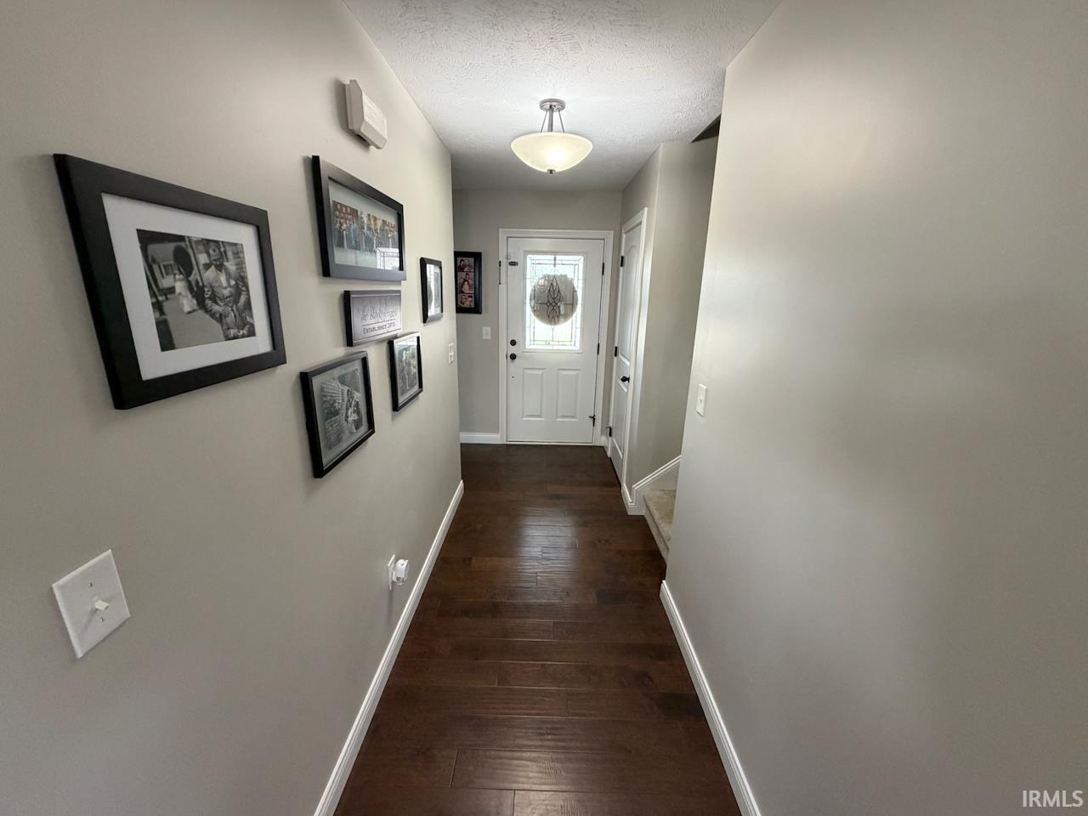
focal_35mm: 14
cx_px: 544
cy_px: 408
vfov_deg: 85.7
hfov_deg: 102.1
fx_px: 440
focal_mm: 2.22
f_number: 2.2
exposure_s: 1/60
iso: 320
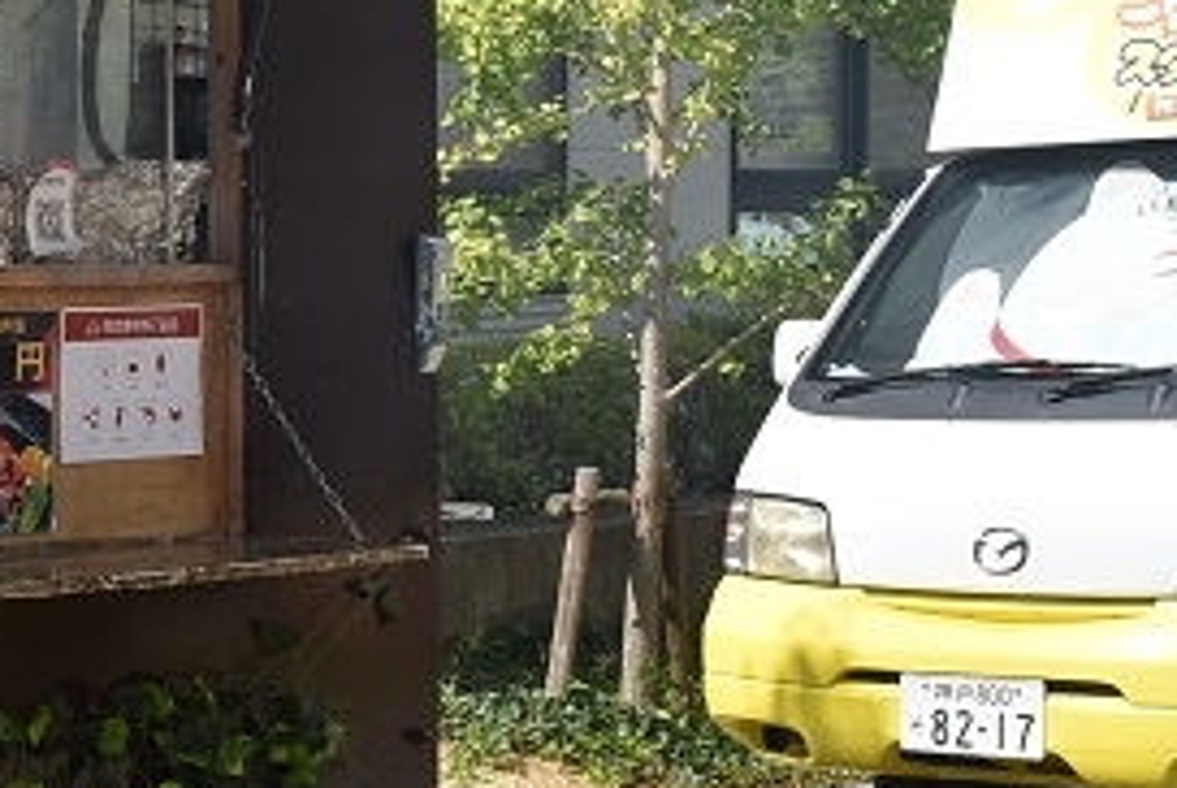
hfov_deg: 15.7
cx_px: -649
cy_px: 515
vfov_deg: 11.5
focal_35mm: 119
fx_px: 3895
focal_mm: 24
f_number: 11
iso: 100
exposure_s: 1/200
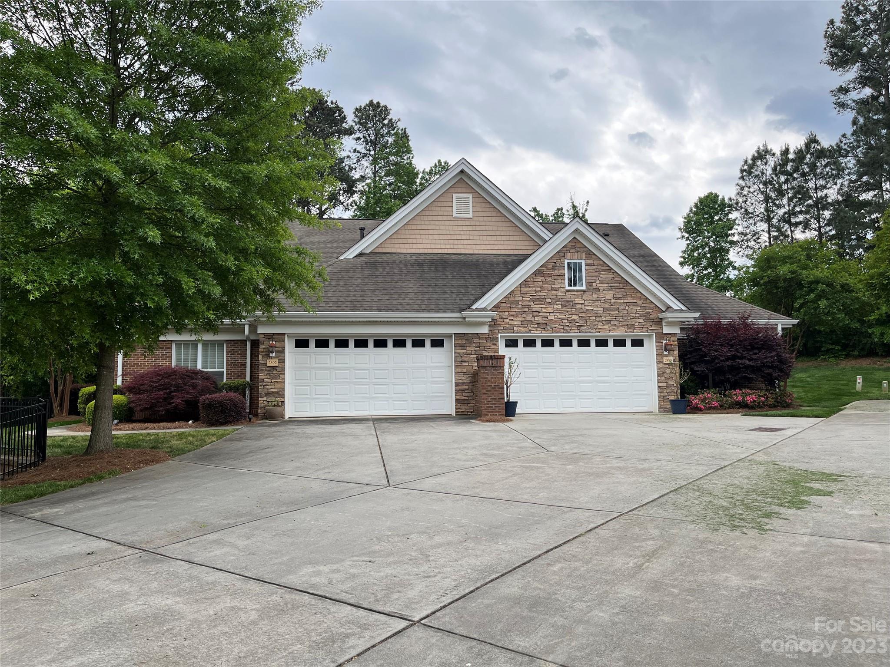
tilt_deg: +5.0
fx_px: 668
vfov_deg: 53.1
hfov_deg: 67.3
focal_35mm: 26
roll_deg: +1.1
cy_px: 334
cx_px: 445
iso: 50
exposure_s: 1/1748
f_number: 1.6
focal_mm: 5.1
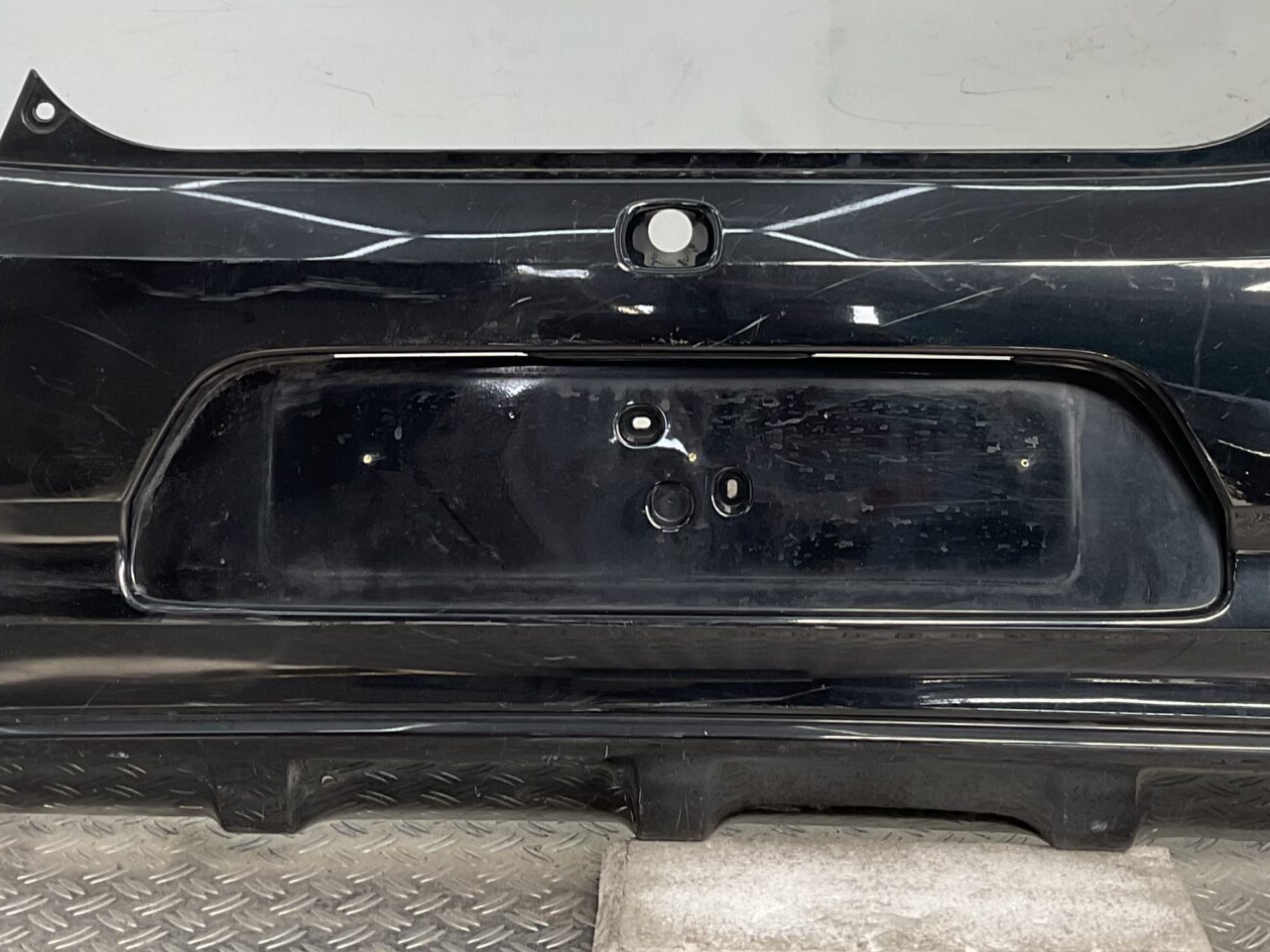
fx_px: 2128
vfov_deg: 25.0
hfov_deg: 33.2
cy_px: 243
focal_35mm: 58
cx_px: 640
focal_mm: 3
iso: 16
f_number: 1.8
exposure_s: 1/130
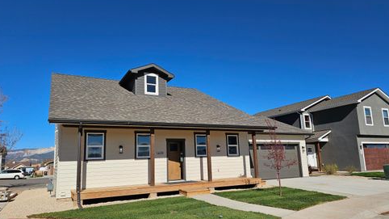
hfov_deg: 71.9
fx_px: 268
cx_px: 192
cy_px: 117
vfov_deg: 44.3
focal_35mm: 26
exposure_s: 1/1418
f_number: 1.7
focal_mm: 6.3
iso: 10
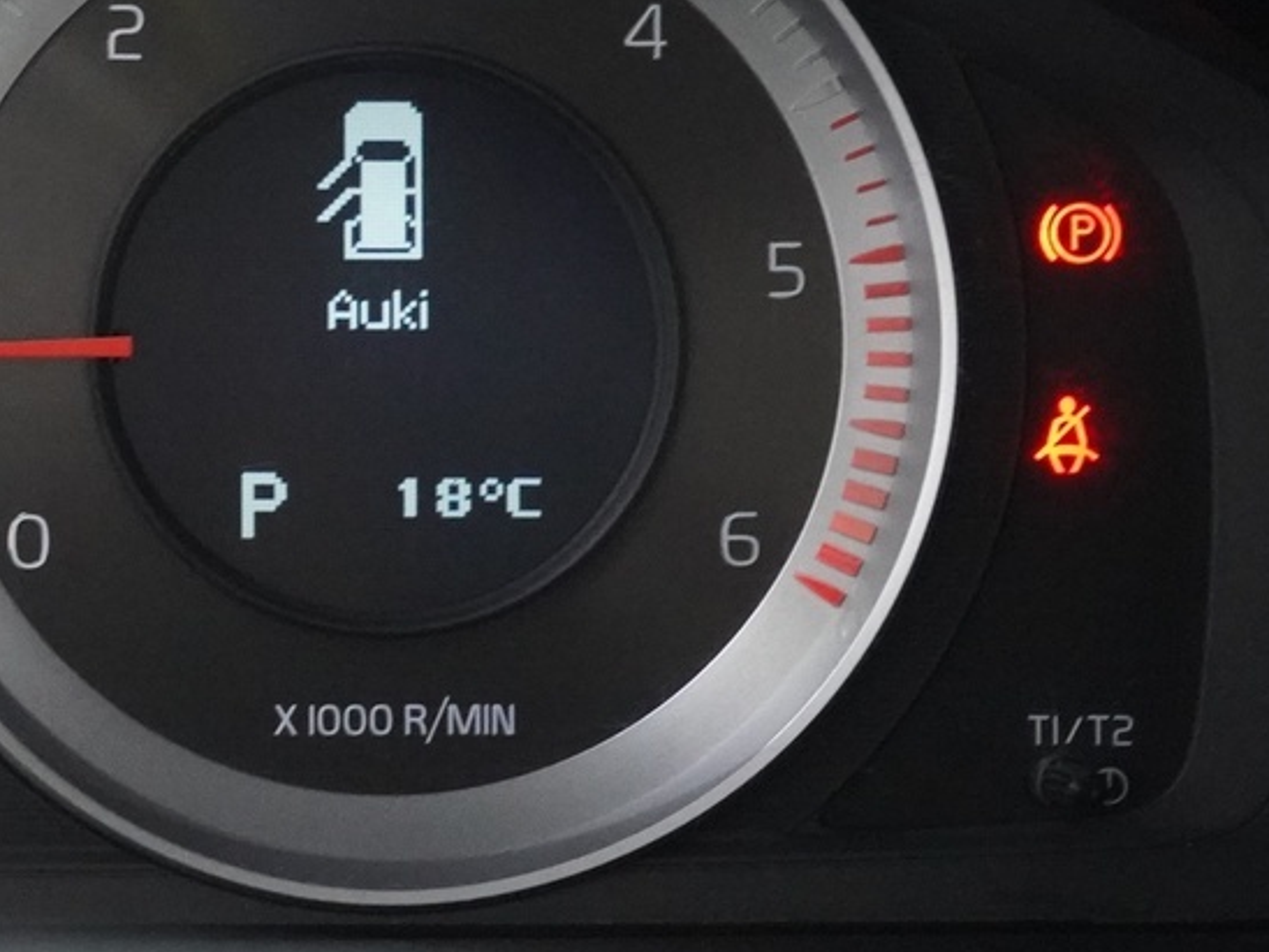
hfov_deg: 9.8
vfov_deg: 7.5
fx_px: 7295
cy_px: 357
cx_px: -167
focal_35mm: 199
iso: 12800
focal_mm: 70
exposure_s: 1/60
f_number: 5.6
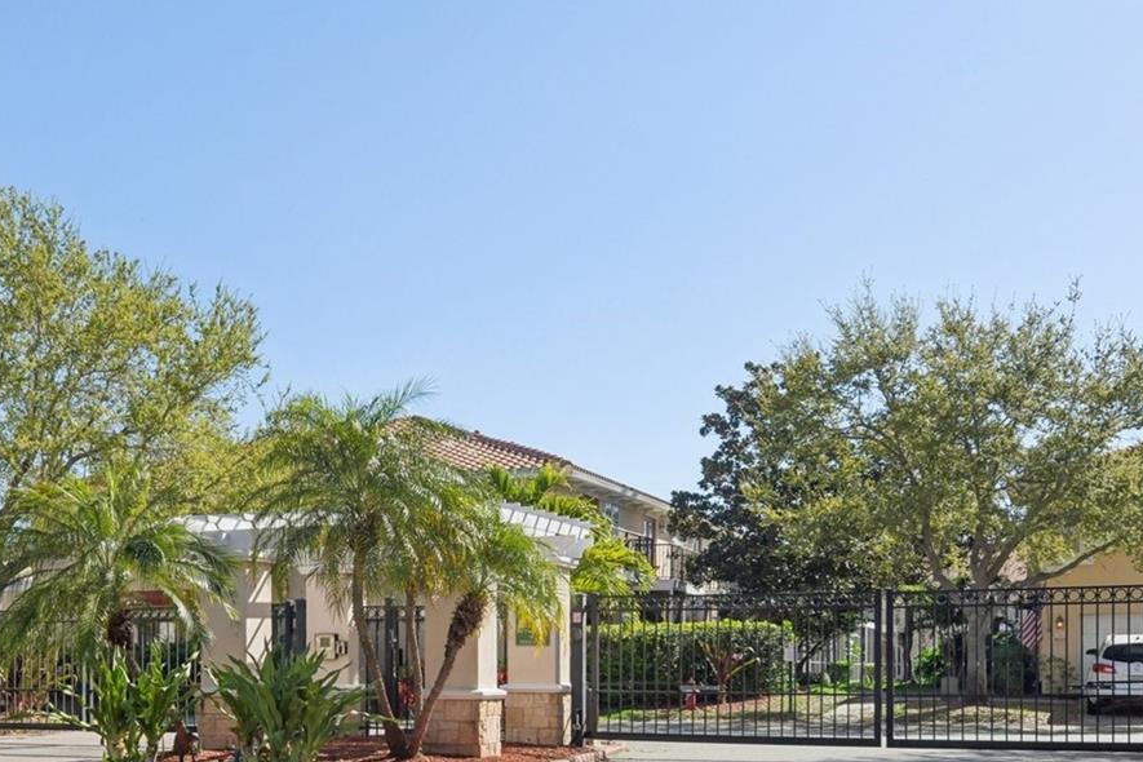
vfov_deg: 27.7
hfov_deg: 40.8
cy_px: 665
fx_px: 1492
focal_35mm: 47
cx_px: 298
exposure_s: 1/1600
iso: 400
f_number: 8
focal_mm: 26
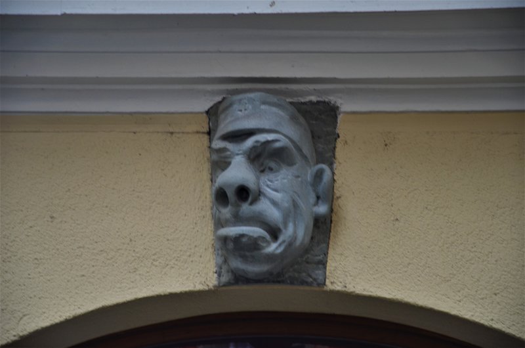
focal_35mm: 158
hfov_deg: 13.1
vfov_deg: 8.7
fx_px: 2292
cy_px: 174
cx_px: 262
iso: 320
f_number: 6.3
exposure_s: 1/13
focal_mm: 105
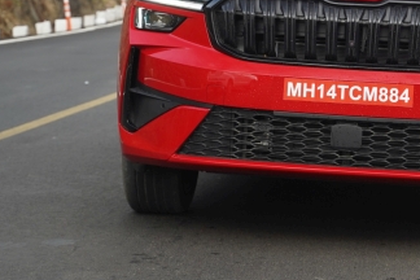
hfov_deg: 14.2
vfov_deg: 9.5
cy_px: 7
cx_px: 367
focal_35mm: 143
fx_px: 1668
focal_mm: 58
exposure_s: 1/500
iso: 640
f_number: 4.5
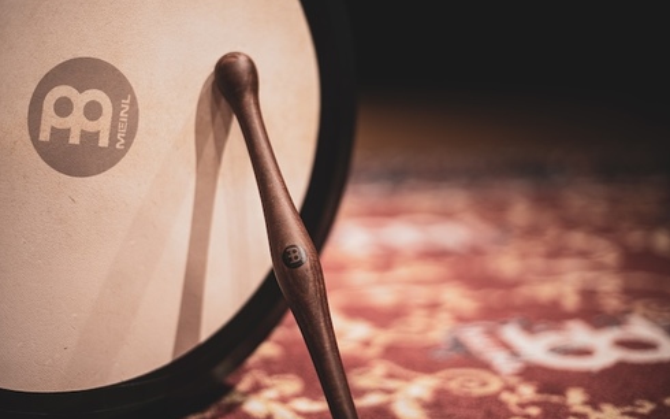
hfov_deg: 38.9
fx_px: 949
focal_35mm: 52
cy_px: 193
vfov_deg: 24.8
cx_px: 331
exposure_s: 1/200
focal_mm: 50
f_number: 1.8
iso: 100
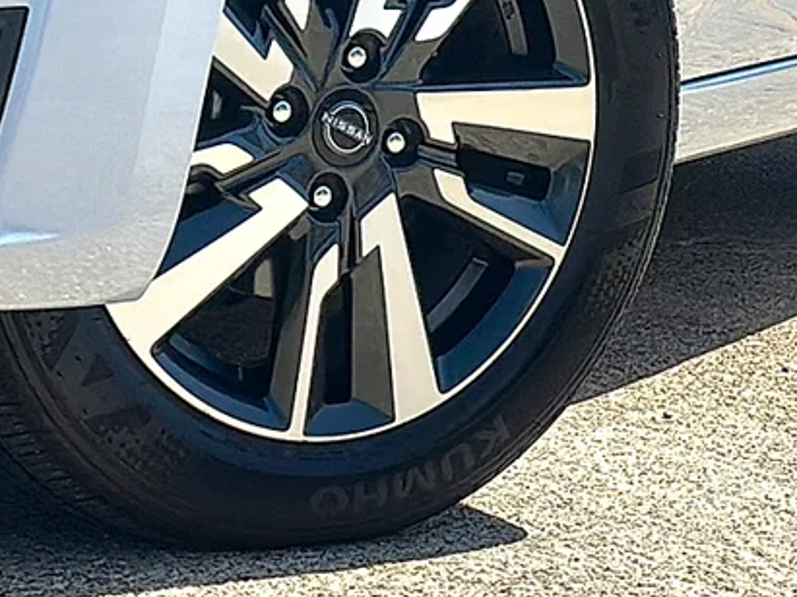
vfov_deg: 9.9
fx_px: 3453
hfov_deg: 13.1
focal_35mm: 150
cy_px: 125
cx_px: 652
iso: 80
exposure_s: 1/5618
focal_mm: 6.86
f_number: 1.78
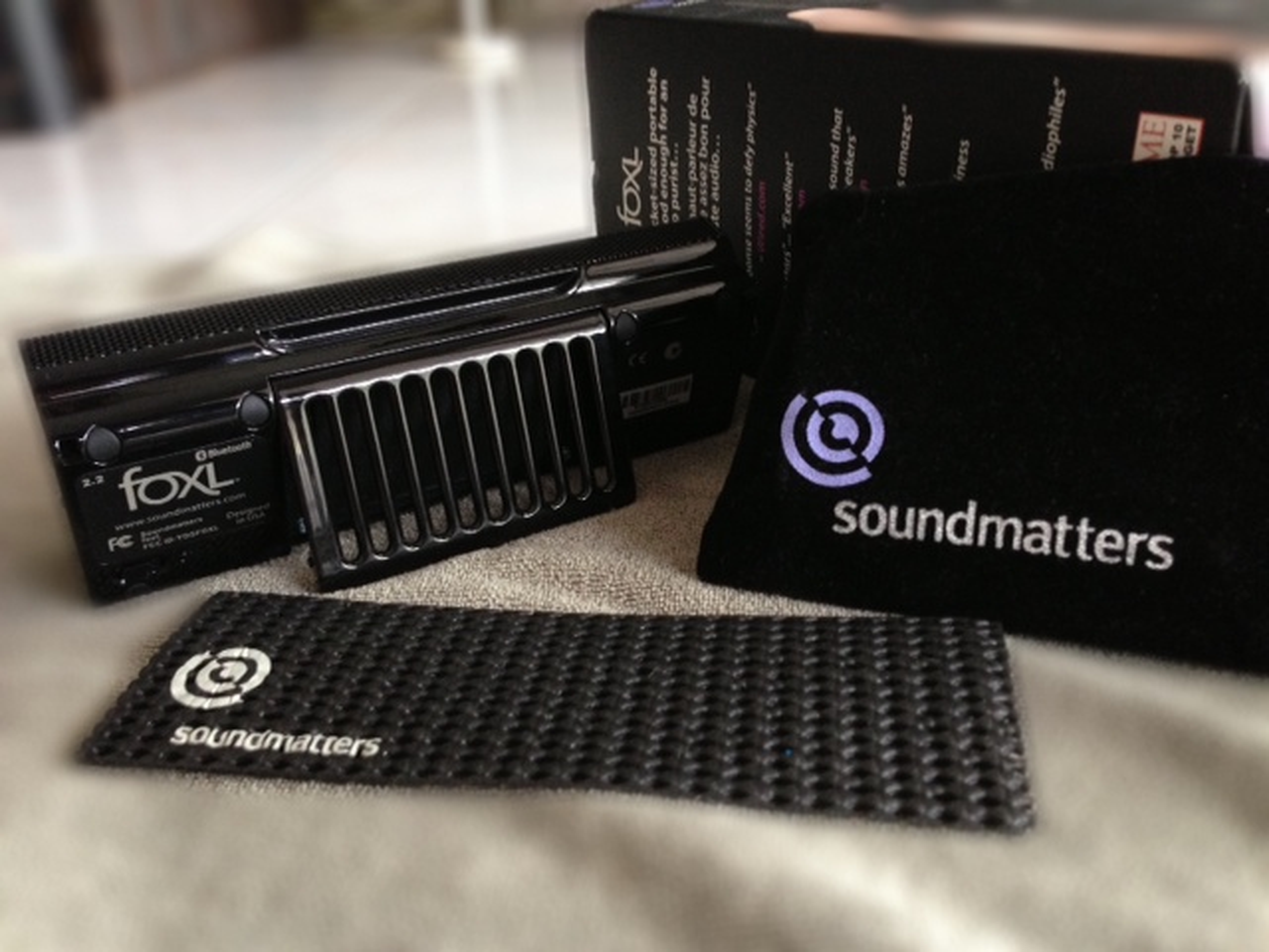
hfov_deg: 55.4
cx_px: 634
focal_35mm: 33
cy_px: 476
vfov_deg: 42.9
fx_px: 1210
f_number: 2.4
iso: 250
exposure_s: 1/20
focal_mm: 4.13
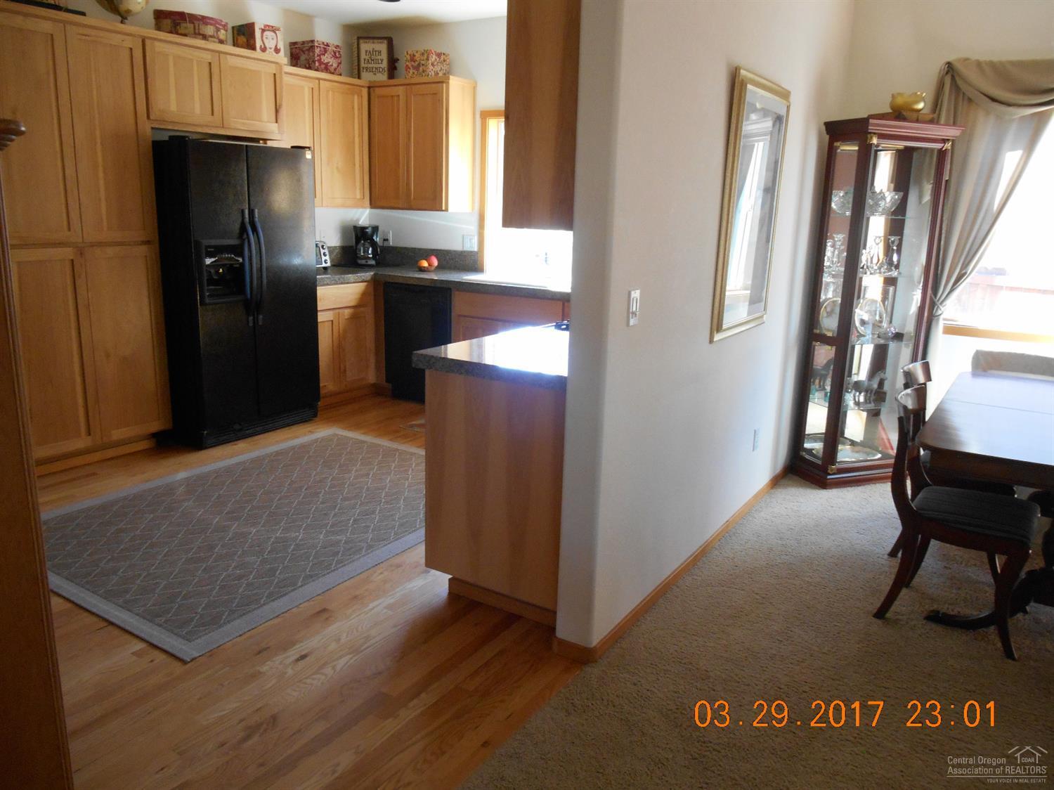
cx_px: 527
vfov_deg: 53.0
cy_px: 395
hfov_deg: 67.3
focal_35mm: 26
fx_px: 791
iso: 280
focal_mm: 4.7
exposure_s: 1/30
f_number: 3.4
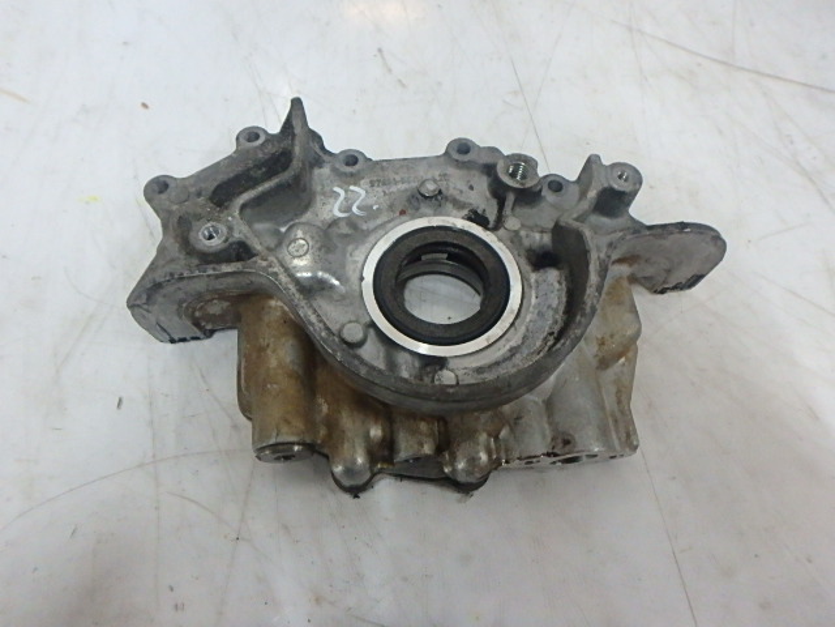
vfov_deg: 63.4
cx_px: 418
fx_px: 507
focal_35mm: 21
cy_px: 314
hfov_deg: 79.0
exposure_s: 1/40
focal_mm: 3.7
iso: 800
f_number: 3.5
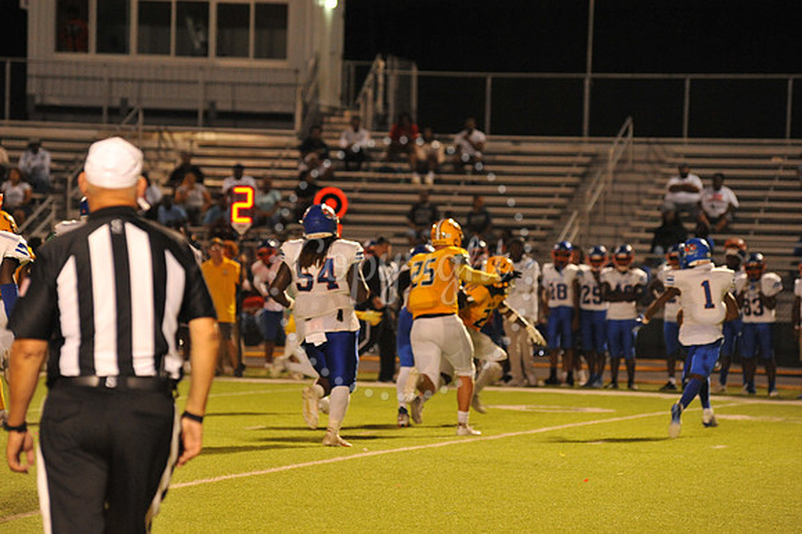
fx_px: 4453
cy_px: 267
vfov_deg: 6.9
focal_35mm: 200
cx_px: 401
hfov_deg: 10.3
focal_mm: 200
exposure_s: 1/160
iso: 3200
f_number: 5.6
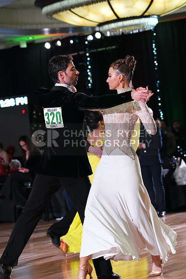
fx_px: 906
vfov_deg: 17.5
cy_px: 140
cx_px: 93
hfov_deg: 11.7
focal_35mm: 117
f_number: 5
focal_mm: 117
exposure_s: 1/400
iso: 6400
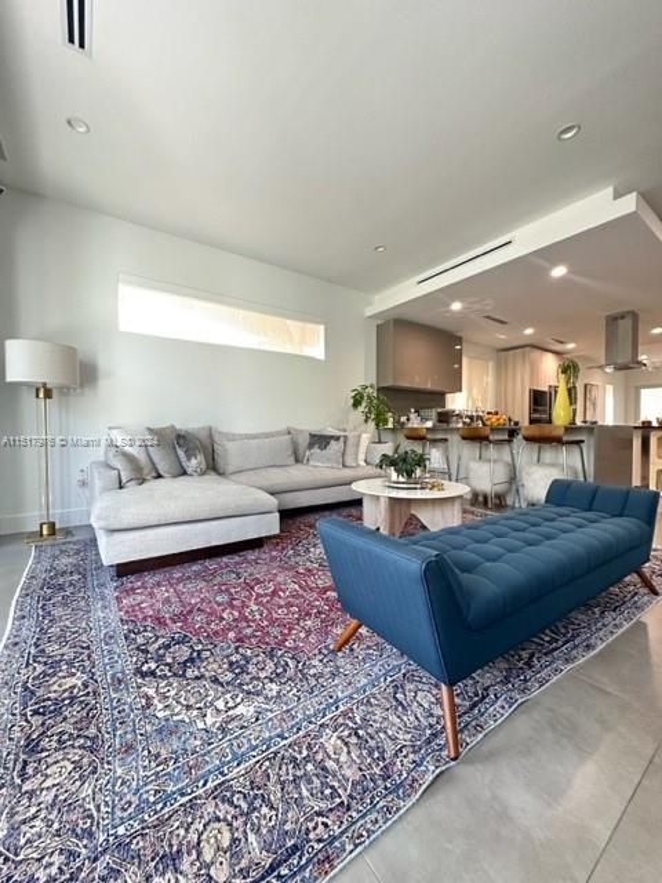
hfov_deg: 85.7
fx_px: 357
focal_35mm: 14
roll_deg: +0.2
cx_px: 331
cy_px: 442
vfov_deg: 102.1
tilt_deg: -2.7
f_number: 2.2
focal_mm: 2.22
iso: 500
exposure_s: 1/60
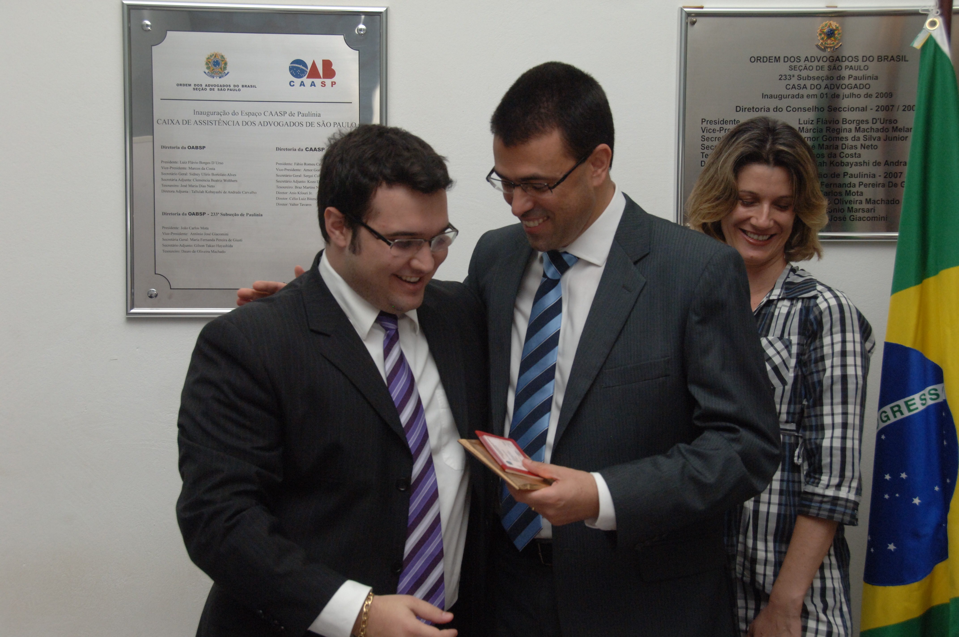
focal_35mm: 52
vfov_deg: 25.7
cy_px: 318
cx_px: 480
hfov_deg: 37.9
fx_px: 1397
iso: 800
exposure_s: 1/200
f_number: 6.3
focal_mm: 35
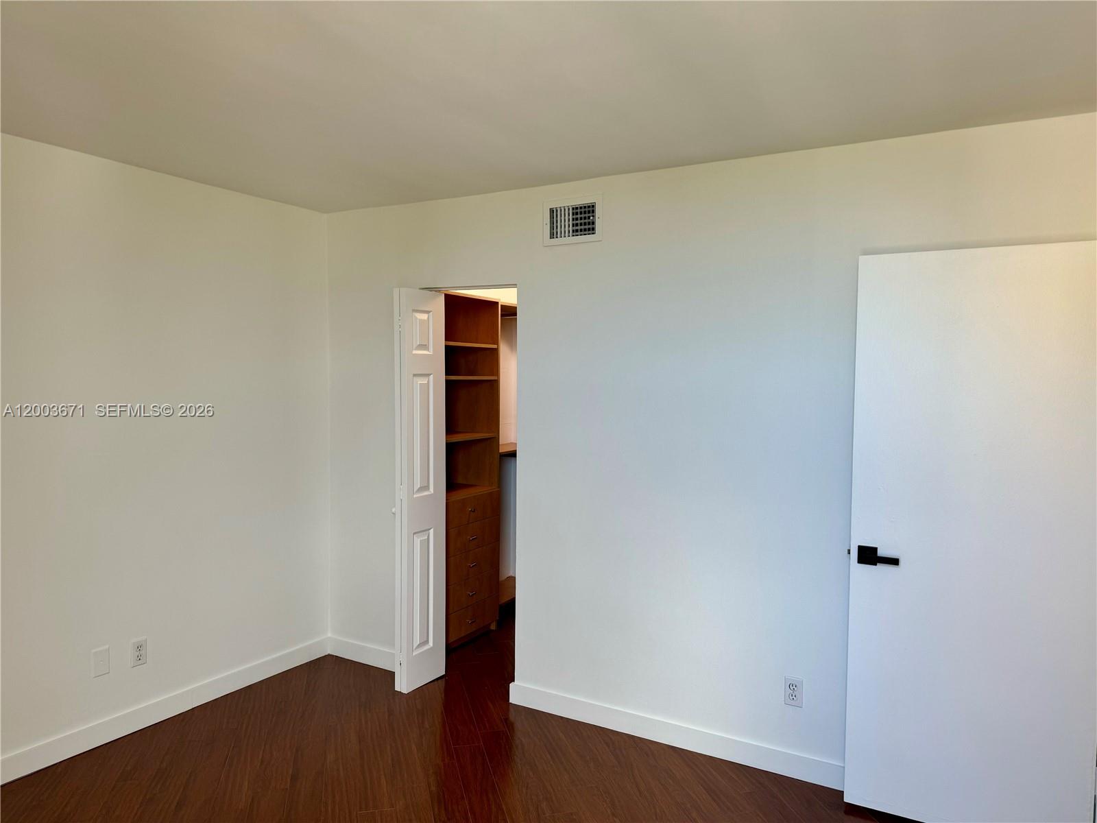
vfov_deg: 56.8
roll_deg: -0.5
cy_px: 412
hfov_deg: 71.6
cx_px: 548
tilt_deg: -4.0
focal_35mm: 24
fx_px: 761
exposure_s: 1/121
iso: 80
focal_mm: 6.76
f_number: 1.78
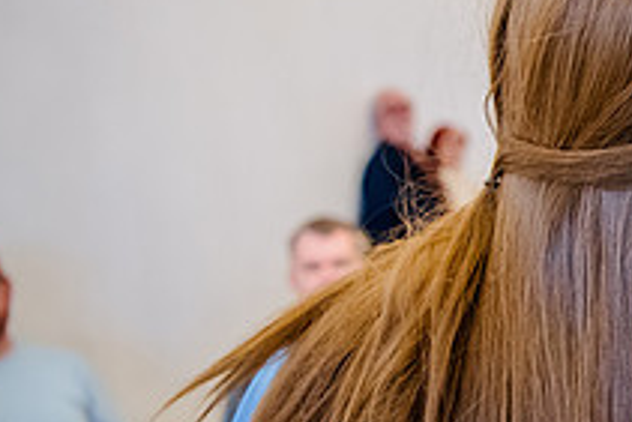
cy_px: 248
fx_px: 1353
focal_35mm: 77
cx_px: 848
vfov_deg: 17.7
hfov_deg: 23.0
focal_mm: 28
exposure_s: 1/80
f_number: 2.8
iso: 5000
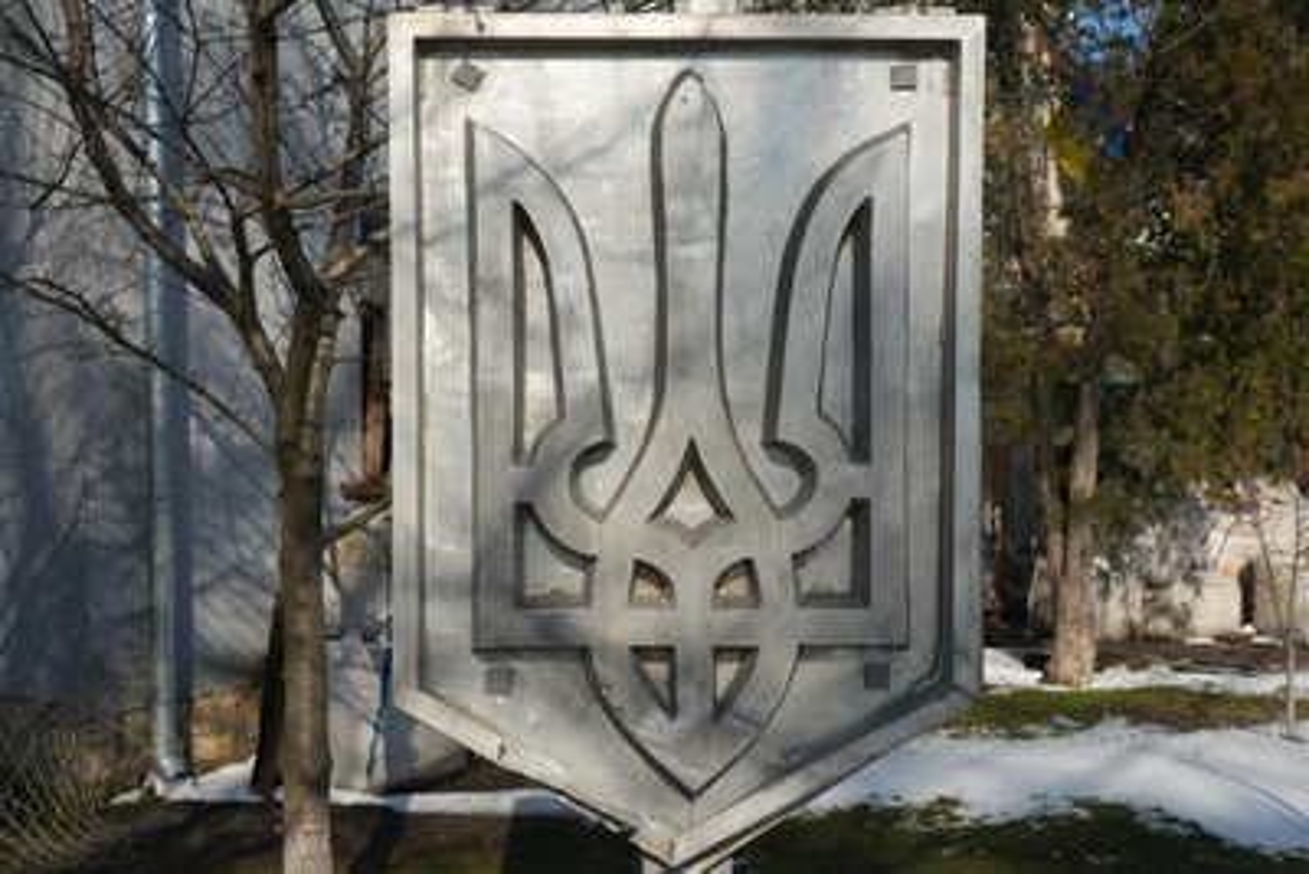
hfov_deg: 50.7
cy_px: 437
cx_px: 654
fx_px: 1382
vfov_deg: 35.1
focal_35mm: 38
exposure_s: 1/160
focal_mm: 38
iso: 160
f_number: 4
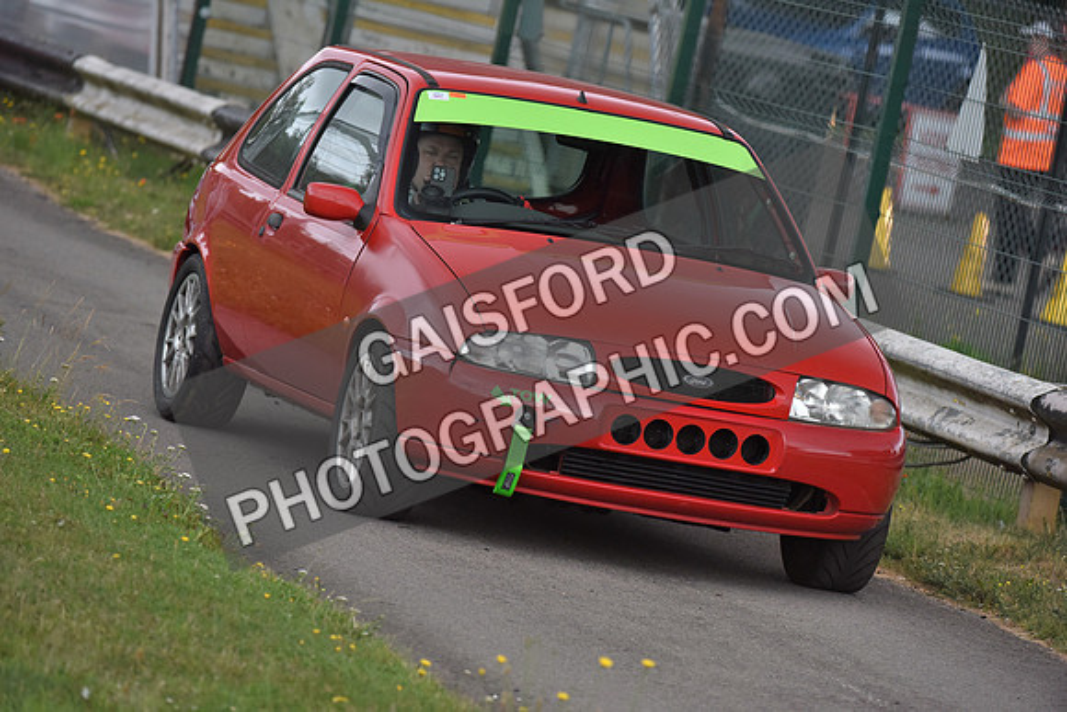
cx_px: 534
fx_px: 8597
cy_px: 356
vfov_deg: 4.7
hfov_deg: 7.1
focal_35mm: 290
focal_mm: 290
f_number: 5.6
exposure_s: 1/1000
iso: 1250
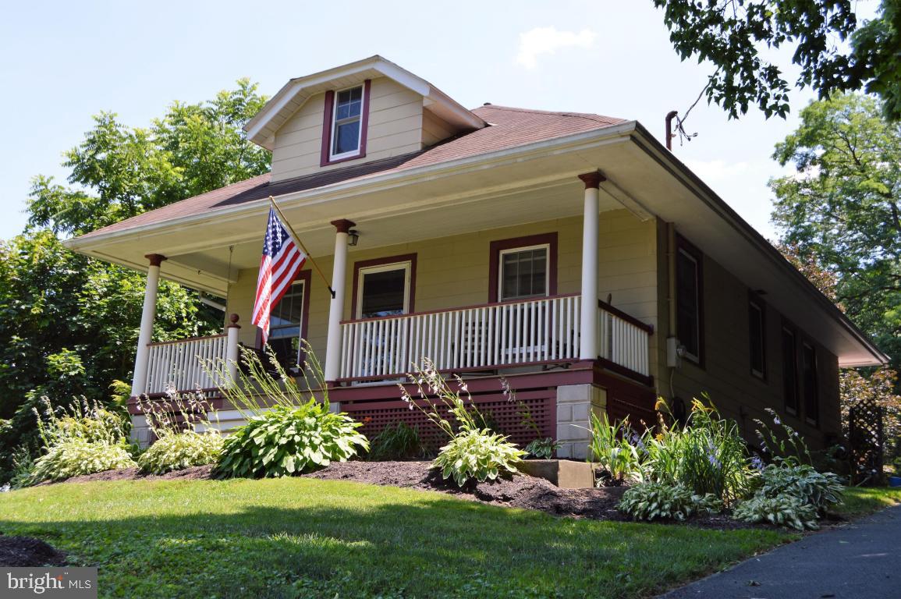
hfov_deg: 49.6
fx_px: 975
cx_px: 450
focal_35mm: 39
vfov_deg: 34.1
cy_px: 300
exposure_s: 1/160
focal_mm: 26
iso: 100
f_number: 6.3
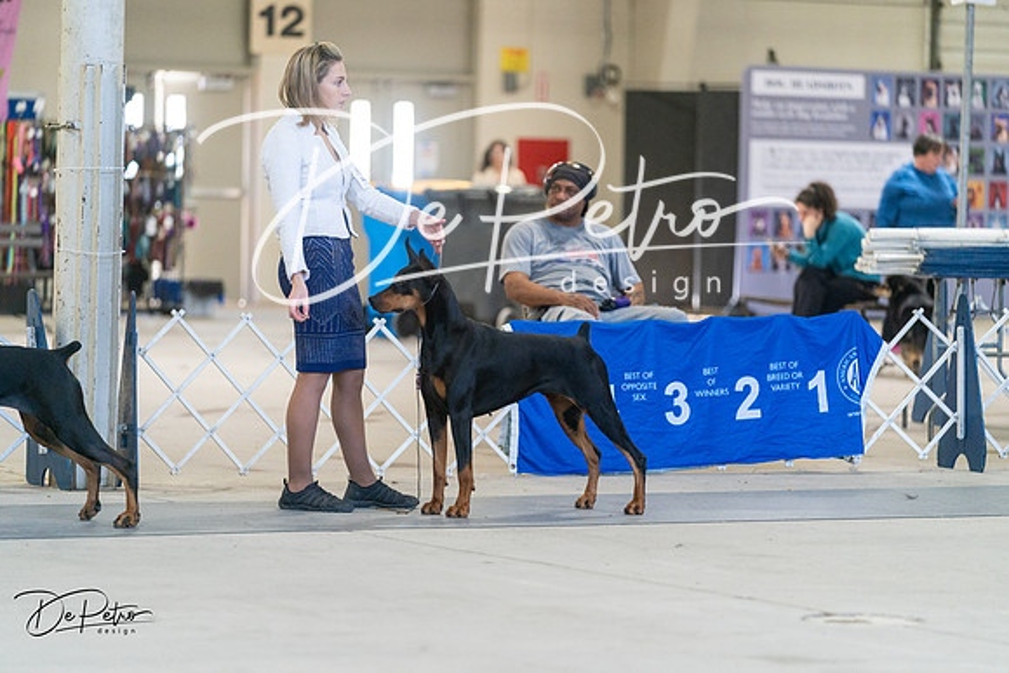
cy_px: 336
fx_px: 4205
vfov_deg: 9.2
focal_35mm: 150
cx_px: 504
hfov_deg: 13.7
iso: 2500
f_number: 2.8
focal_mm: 150
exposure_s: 1/320
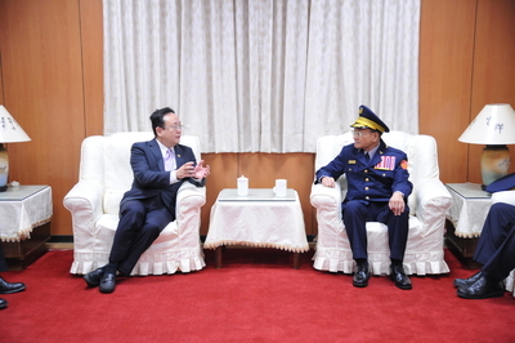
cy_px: 172
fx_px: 715
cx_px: 258
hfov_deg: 39.6
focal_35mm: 50
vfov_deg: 26.9
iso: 3200
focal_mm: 50
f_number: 4
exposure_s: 1/100
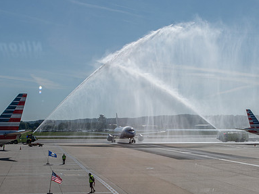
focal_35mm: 81
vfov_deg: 18.1
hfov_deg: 24.1
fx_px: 606
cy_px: 135
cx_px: 132
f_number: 16
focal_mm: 22
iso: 100
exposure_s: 1/125
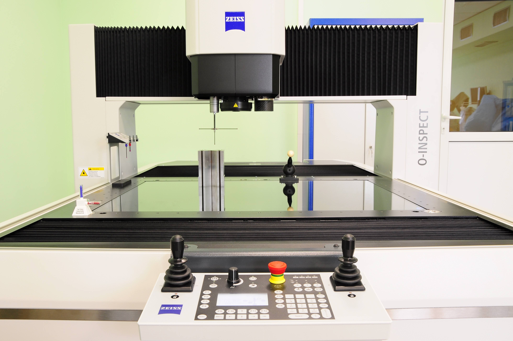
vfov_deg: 36.8
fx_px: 512
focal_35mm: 36
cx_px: 256
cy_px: 170
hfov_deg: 53.2
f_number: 13
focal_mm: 24
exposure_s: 1/2.5
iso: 200
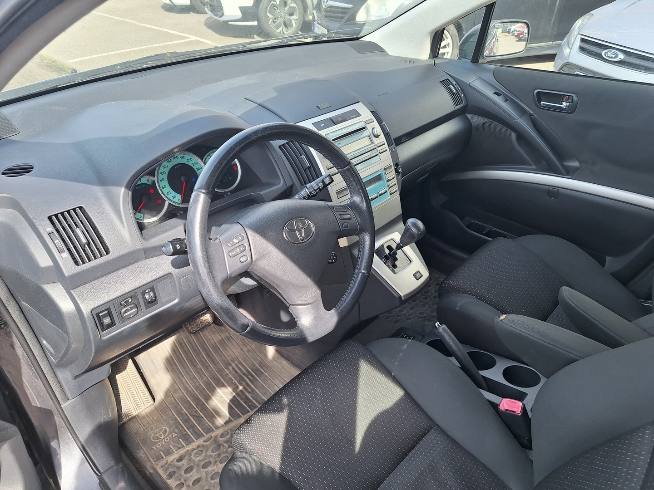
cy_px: 245
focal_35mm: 23
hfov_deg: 73.9
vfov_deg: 58.9
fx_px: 435
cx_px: 327
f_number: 1.8
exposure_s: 1/377
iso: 40
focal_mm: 5.54
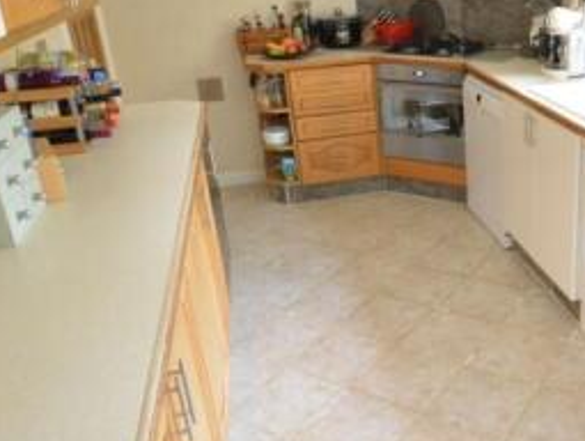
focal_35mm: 37
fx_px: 626
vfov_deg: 38.7
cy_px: 199
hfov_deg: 47.4
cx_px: 467
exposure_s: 1/3
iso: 400
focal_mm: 10
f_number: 8
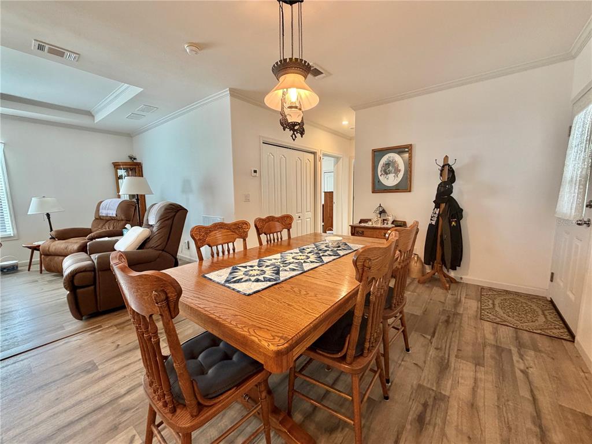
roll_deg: +0.7
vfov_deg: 85.7
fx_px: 239
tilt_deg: -6.9
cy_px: 222
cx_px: 296
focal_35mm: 14
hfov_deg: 102.1
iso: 200
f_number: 2.2
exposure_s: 1/60
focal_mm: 2.22
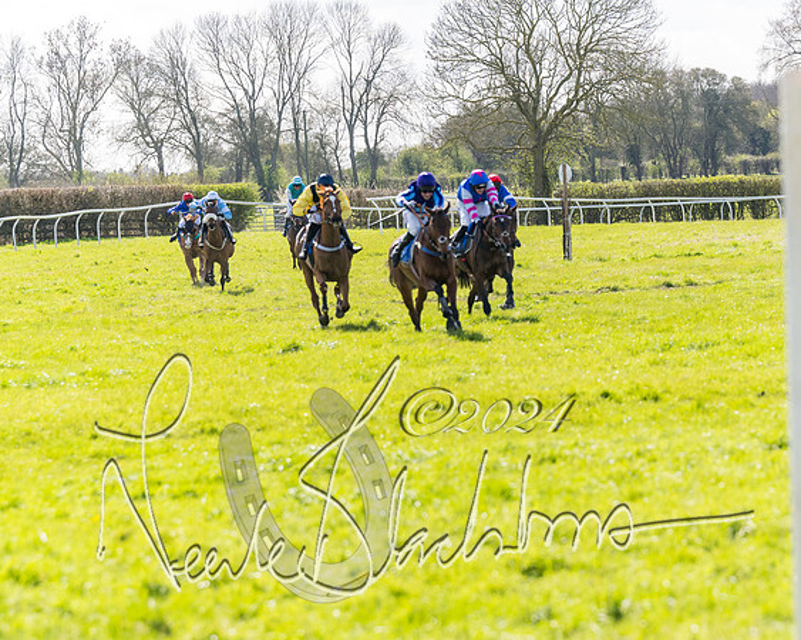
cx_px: 481
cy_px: 320
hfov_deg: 9.2
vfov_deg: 7.3
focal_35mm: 211
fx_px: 4993
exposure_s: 1/2000
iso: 400
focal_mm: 125
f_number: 4
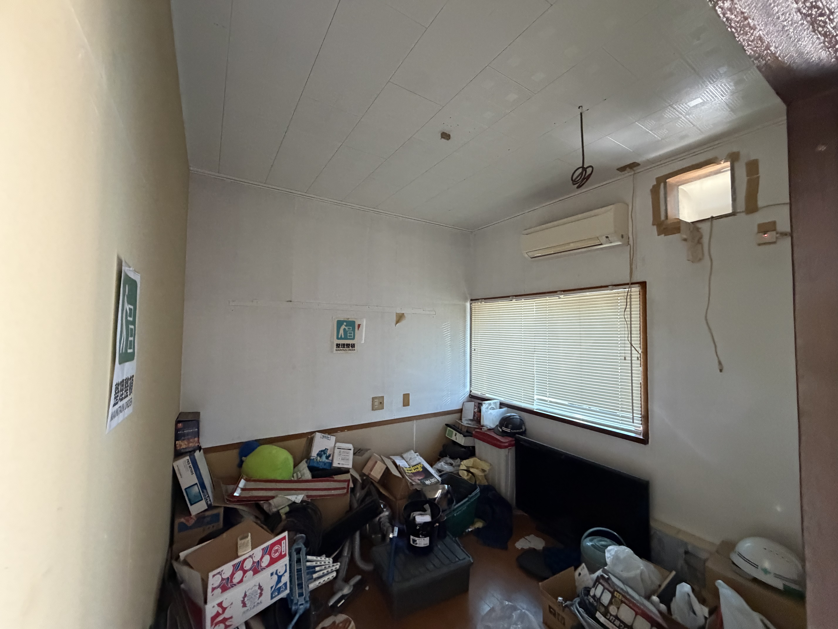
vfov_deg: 85.7
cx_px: 419
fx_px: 339
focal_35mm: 14
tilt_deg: +3.4
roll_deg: -1.4
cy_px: 314
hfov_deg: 102.1
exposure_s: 1/50
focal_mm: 2.22
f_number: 2.2
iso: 800
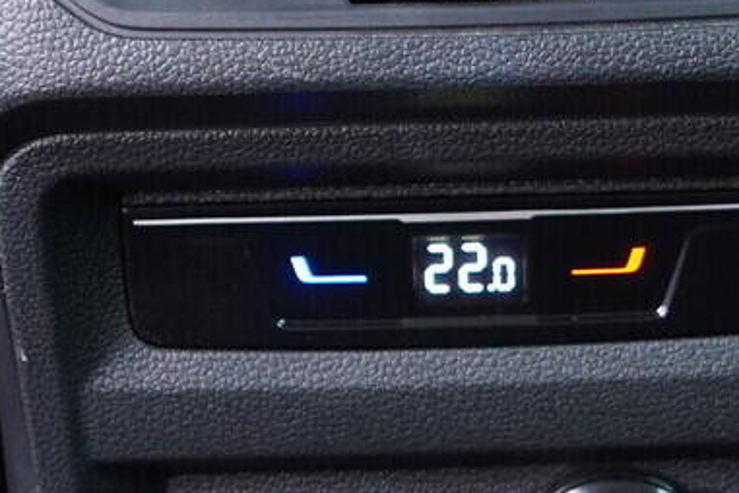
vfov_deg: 10.0
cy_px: 4
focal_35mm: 136
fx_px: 2792
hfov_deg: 15.1
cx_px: 458
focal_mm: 24
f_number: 2.8
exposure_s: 1/40
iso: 1250
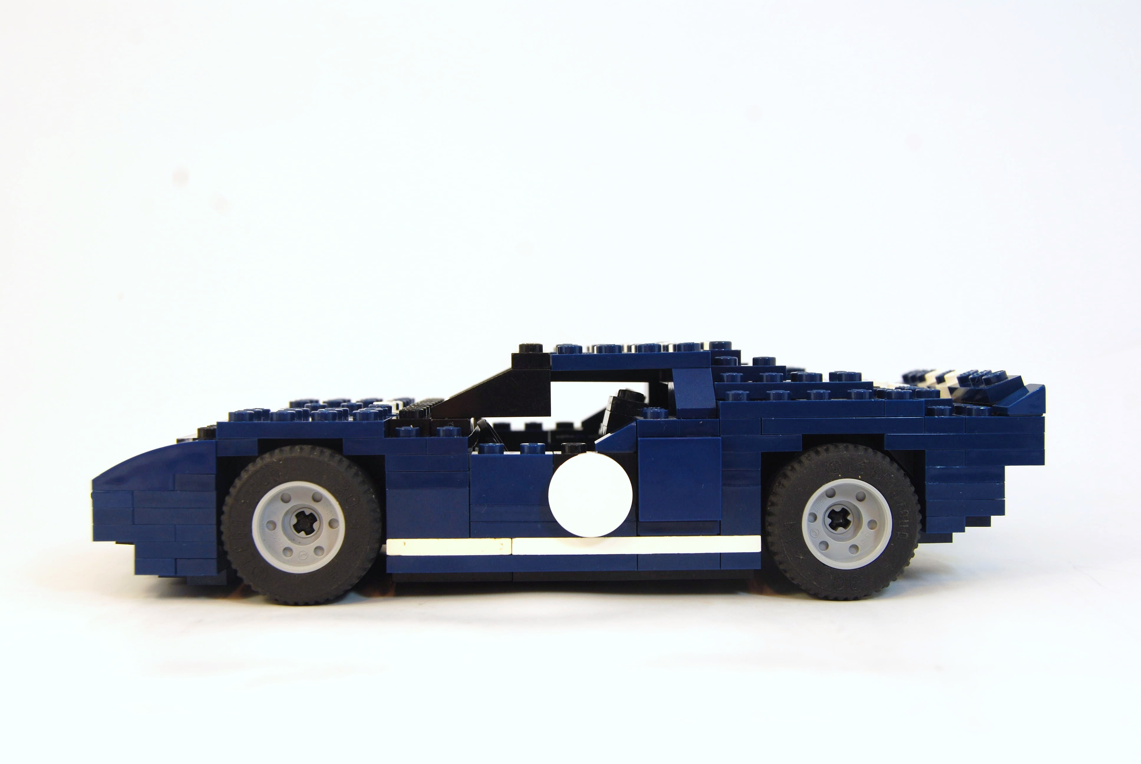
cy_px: 382
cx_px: 570
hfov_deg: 43.6
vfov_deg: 29.9
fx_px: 1428
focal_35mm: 45
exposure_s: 1/60
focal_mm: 30
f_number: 8
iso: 160
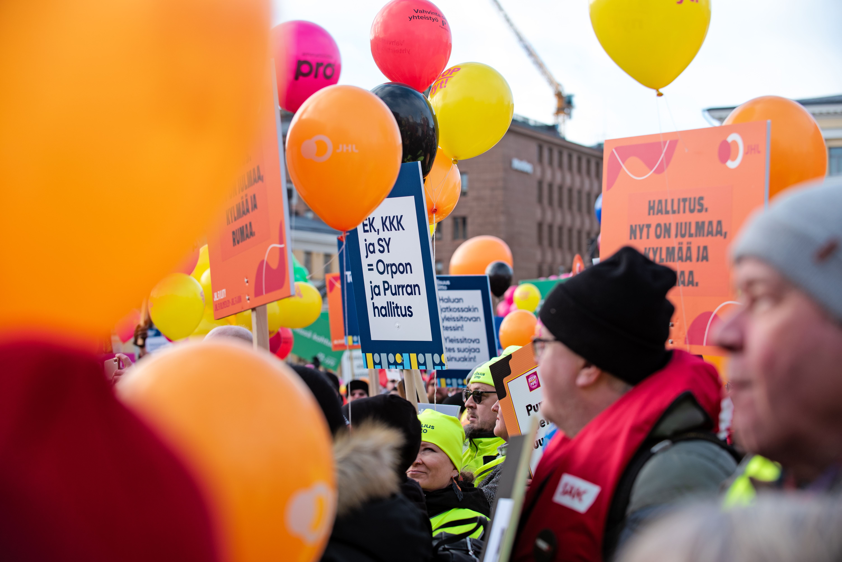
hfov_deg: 25.4
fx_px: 1872
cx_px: 421
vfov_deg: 17.1
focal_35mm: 80
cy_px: 281
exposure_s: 1/320
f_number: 5.6
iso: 250
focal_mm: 80
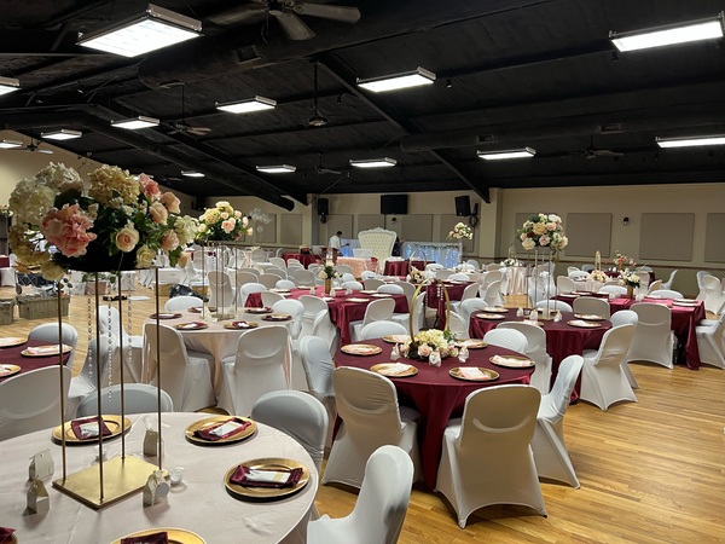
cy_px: 272
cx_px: 362
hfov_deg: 67.3
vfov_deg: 53.1
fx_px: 545
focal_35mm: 26
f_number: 1.5
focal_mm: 5.7
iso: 160
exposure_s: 1/60
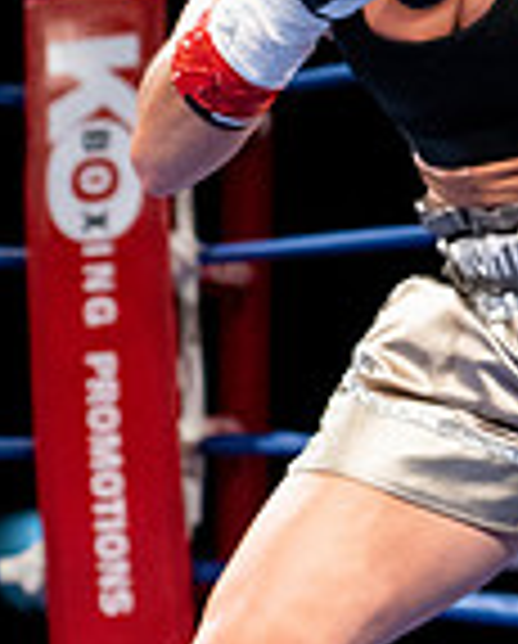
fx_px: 3916
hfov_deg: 7.4
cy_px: 16
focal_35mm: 205
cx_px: 851
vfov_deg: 9.3
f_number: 4
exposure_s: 1/800
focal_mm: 54
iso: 3200
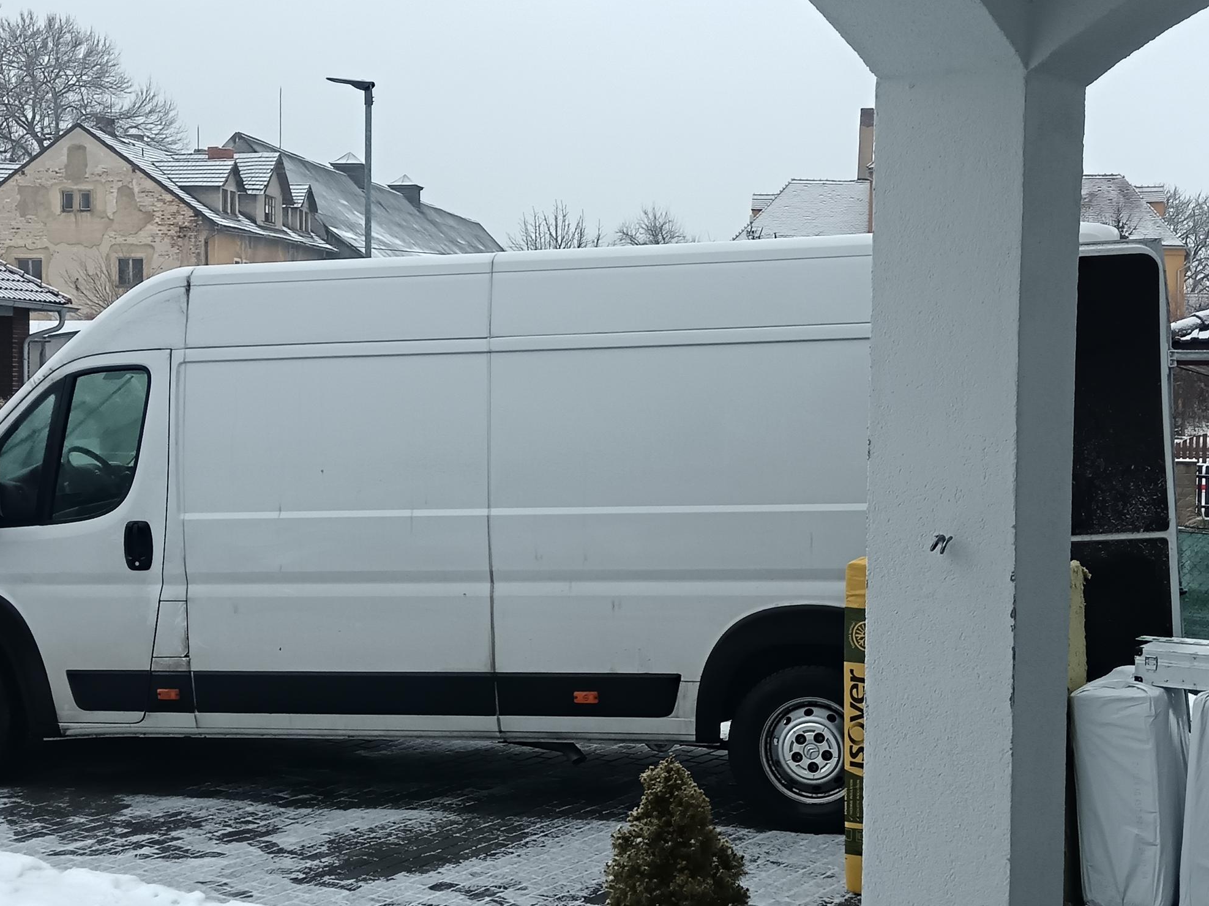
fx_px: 1956
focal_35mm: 56
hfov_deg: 34.3
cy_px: 466
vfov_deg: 26.1
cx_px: 640
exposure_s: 1/50
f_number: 1.9
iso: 371
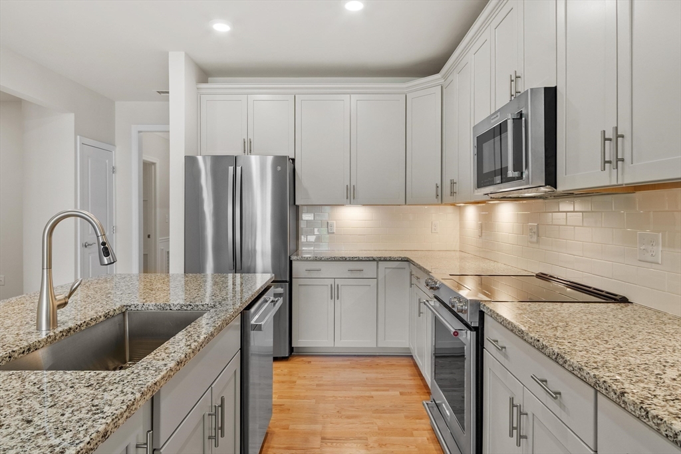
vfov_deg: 59.5
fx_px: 397
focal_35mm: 21
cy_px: 227
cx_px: 340
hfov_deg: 81.2
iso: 320
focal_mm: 14
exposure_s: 1/1.67
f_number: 8
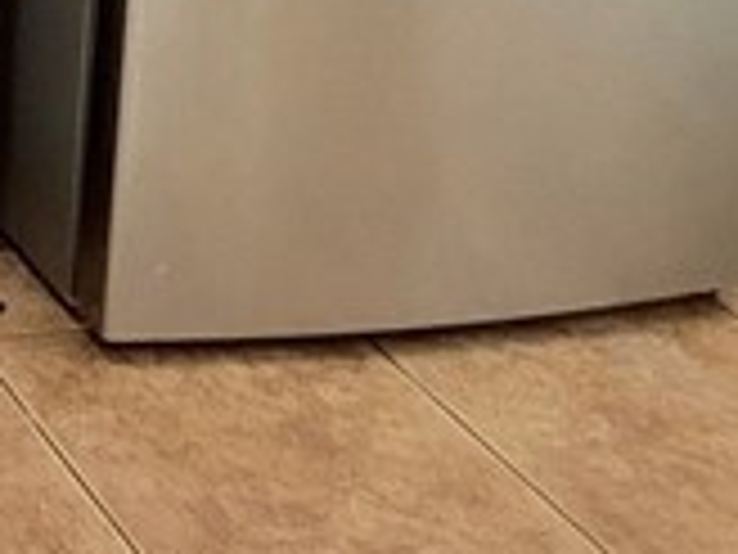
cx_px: -684
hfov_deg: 17.9
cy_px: -495
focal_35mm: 81
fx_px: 1727
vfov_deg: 15.3
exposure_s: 1/40
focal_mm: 2.2
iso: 320
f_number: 2.2
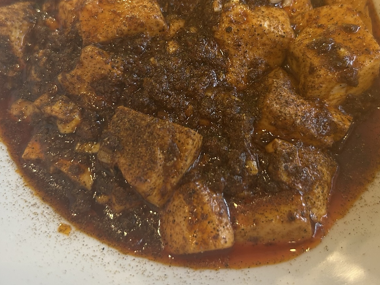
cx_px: 194
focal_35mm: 45
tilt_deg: -63.2
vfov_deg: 31.9
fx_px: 494
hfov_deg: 42.1
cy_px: 97
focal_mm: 5.7
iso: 125
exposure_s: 1/71
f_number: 1.5
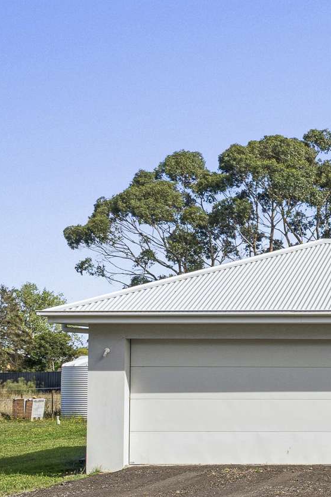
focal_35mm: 83
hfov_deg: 15.0
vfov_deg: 24.4
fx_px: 1145
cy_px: 320
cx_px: 532
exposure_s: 1/125
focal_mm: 24
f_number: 11
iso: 100
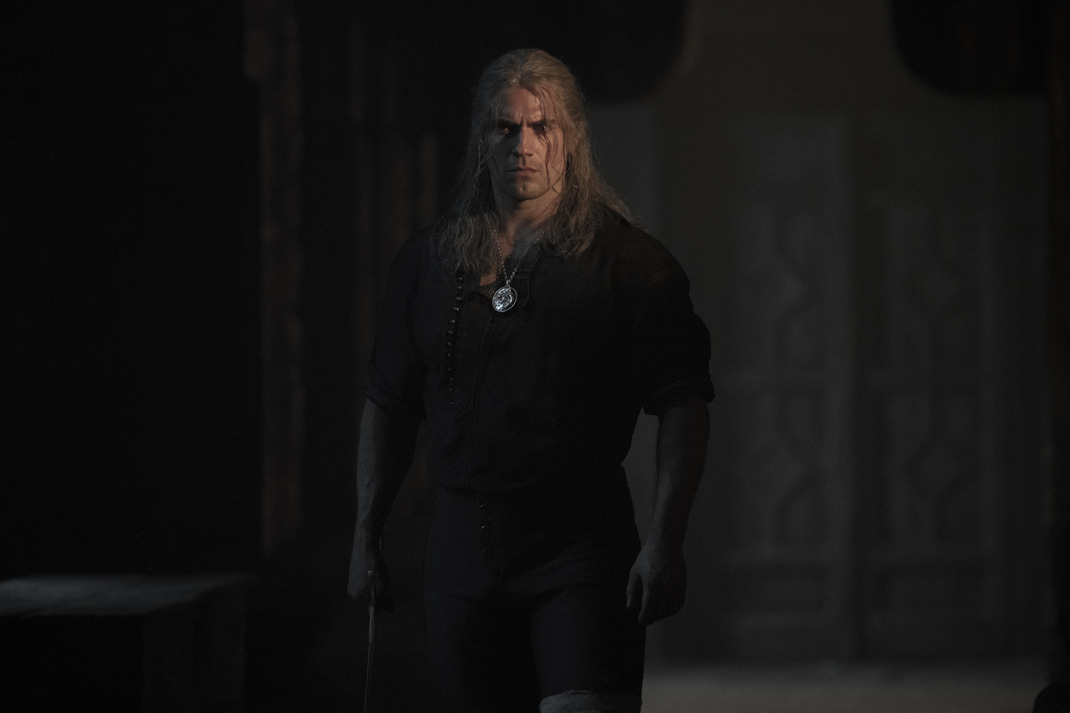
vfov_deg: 6.9
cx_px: 535
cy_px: 356
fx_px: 5944
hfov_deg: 10.3
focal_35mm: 200
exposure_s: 1/125
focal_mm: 200
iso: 6400
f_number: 2.8
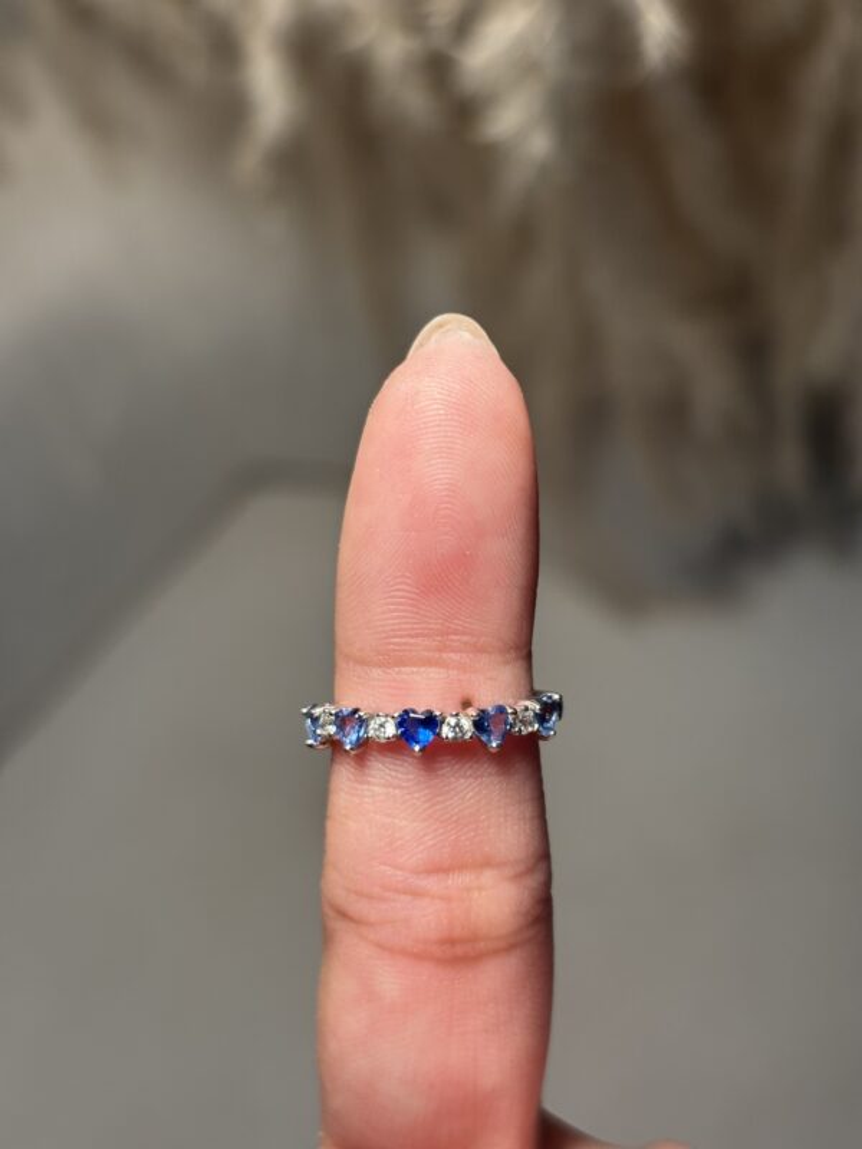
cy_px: 574
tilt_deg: -64.2
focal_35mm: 52
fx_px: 1727
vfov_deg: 36.8
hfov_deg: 28.0
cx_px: 431
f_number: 1.6
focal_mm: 5.96
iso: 50
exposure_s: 1/64
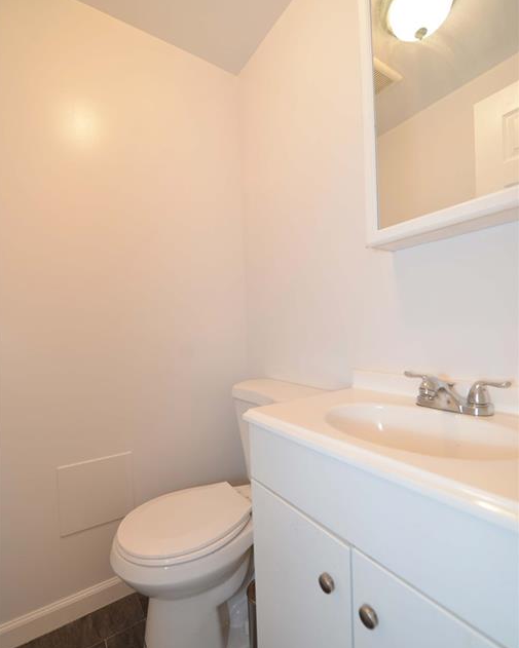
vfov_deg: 93.0
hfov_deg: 80.4
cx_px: 257
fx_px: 307
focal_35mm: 16
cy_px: 341
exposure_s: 1/60
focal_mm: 14
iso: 250
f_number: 4
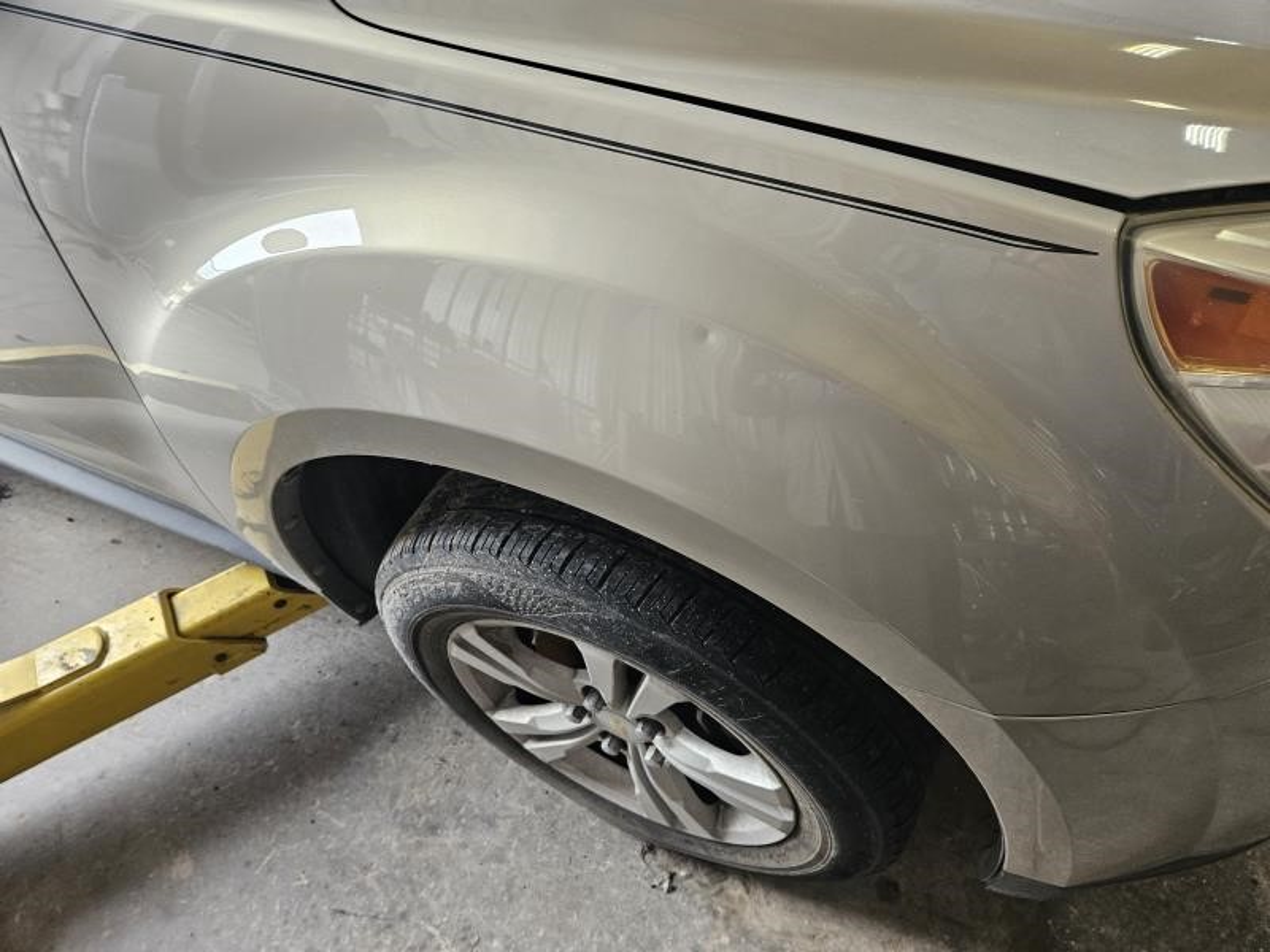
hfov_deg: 73.9
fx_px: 844
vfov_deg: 58.9
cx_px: 635
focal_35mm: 23
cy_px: 476
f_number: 1.8
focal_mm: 5.4
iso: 200
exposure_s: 1/207
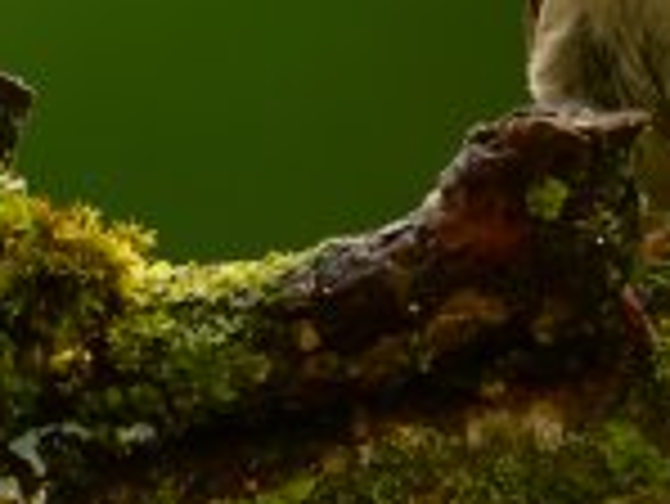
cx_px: 922
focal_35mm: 3561
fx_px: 68979
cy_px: -63
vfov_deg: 0.4
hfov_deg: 0.6
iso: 100
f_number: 6.3
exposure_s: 1/125
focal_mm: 600
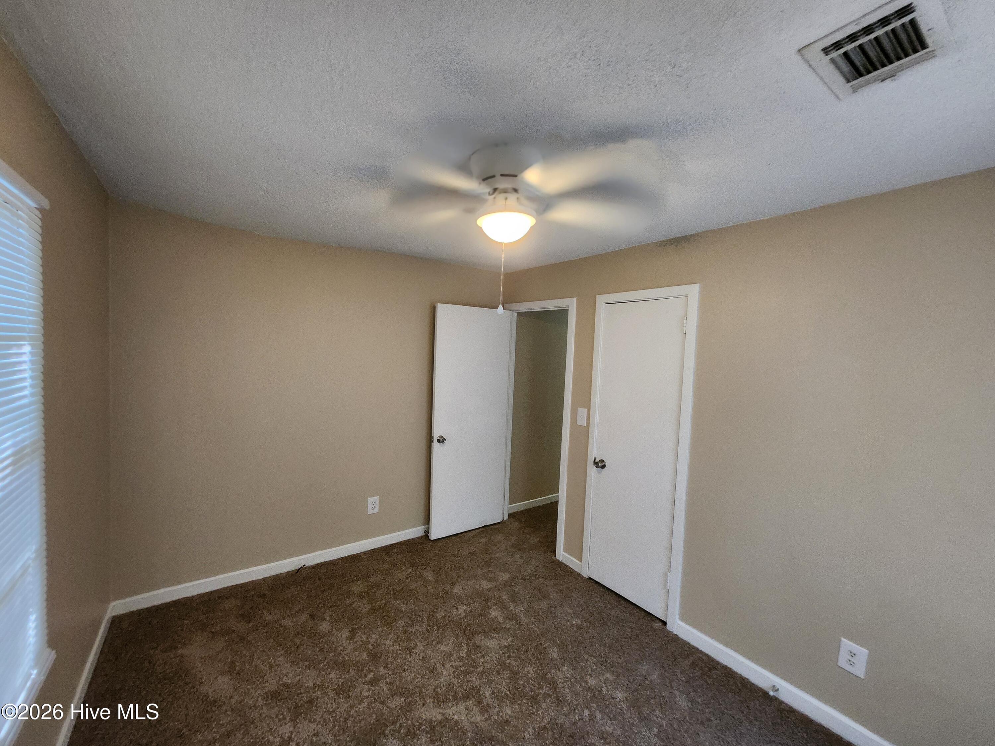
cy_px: 373
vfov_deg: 89.9
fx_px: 374
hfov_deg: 106.2
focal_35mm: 13
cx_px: 498
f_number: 2.2
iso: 320
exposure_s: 1/40
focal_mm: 1.74
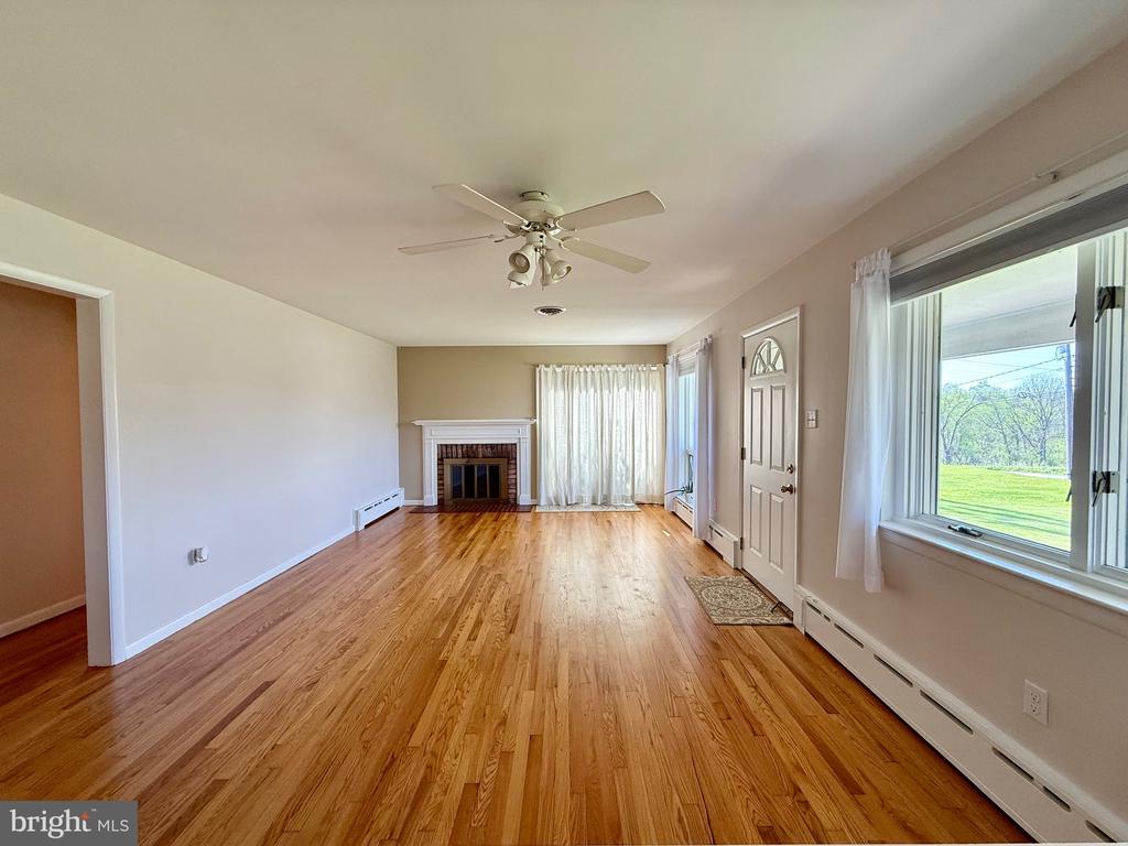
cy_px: 423
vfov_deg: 85.7
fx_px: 456
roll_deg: +0.7
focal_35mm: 14
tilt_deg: -1.3
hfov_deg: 102.1
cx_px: 564
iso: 64
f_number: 2.2
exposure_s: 1/120
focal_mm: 2.22
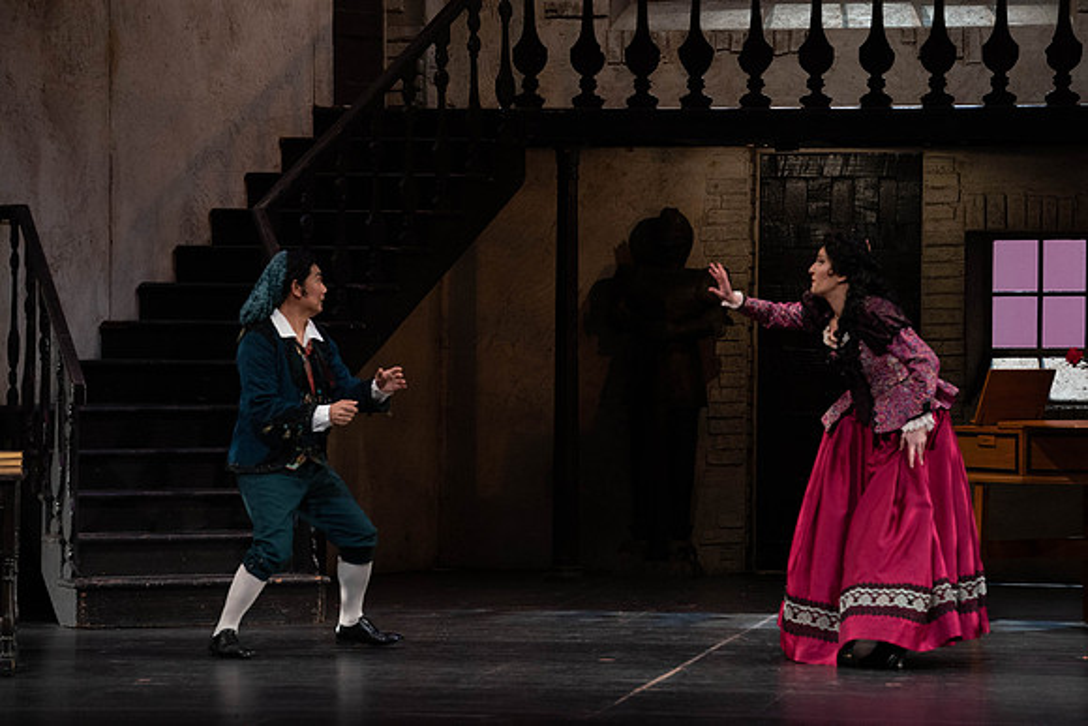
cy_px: 363
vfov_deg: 8.0
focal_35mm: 171
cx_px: 544
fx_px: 5169
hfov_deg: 12.0
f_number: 8
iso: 3200
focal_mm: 171
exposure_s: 1/250
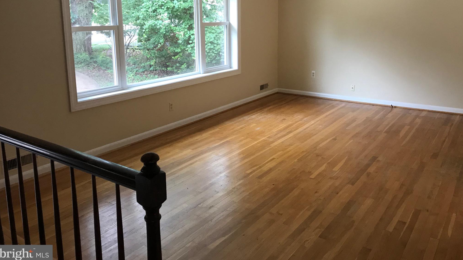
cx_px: 230
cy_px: 88
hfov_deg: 62.6
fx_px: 381
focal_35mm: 31
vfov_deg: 37.4
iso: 40
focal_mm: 3.99
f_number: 1.8
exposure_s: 1/24
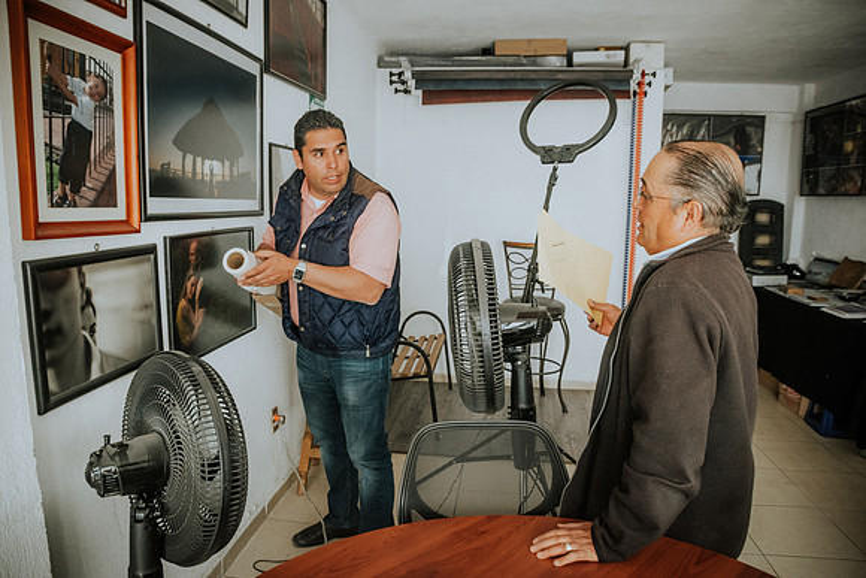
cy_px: 289
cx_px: 433
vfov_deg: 53.2
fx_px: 577
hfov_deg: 73.7
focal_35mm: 24
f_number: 3.5
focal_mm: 16
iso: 1000
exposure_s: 1/100
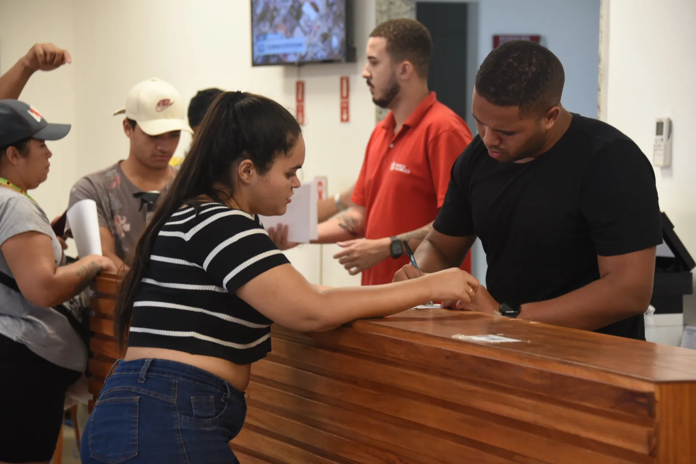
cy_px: 232
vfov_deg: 12.2
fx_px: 2165
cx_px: 348
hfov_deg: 18.3
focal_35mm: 112
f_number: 5.3
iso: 1250
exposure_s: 1/50
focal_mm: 112
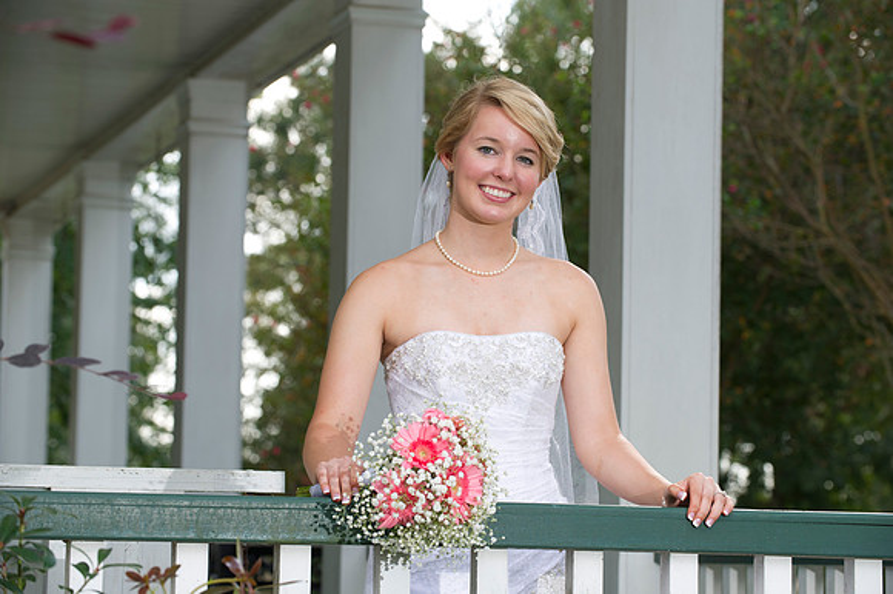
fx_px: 2727
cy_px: 297
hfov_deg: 18.6
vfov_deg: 12.4
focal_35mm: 110
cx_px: 446
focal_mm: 110
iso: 250
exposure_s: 1/125
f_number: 5.6
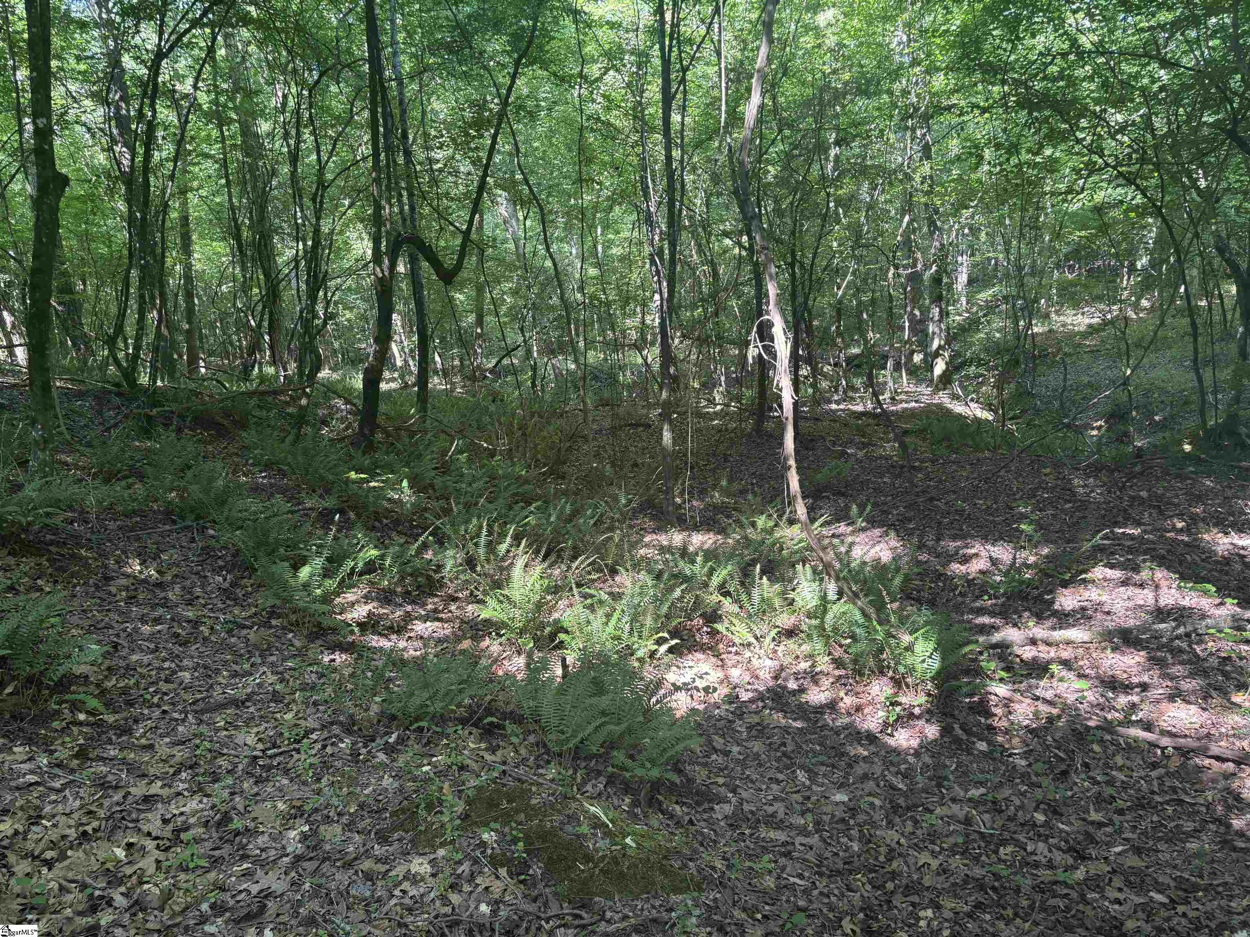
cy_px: 468
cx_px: 625
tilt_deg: -10.2
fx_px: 939
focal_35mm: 26
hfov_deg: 67.3
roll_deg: +2.6
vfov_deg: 53.1
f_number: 1.6
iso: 125
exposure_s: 1/85
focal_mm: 5.96
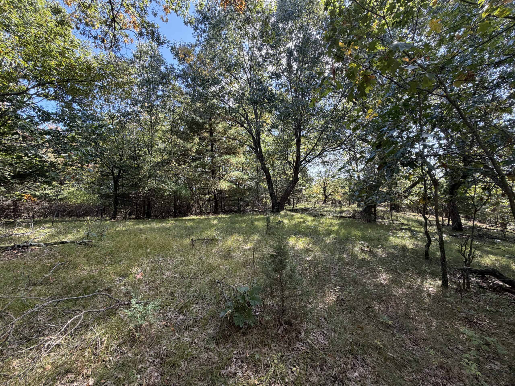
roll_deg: -0.1
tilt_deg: -0.5
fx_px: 208
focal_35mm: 14
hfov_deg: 102.1
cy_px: 193
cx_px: 258
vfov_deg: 85.7
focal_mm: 2.22
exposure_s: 1/144
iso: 64
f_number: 2.2
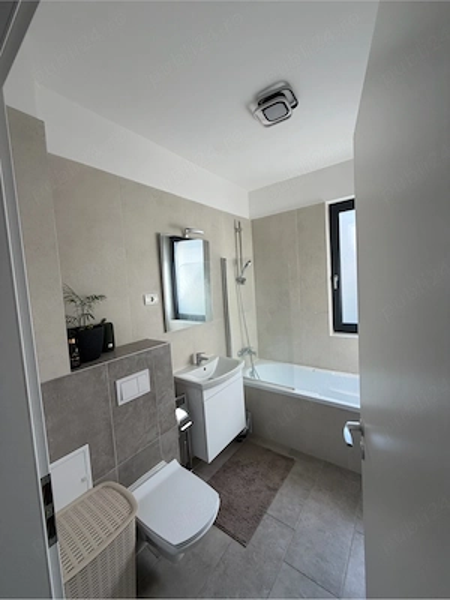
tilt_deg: -2.8
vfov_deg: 102.1
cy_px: 300
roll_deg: +3.8
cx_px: 225
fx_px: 243
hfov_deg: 85.7
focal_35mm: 14
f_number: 2.2
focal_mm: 2.22
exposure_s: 1/121
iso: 200
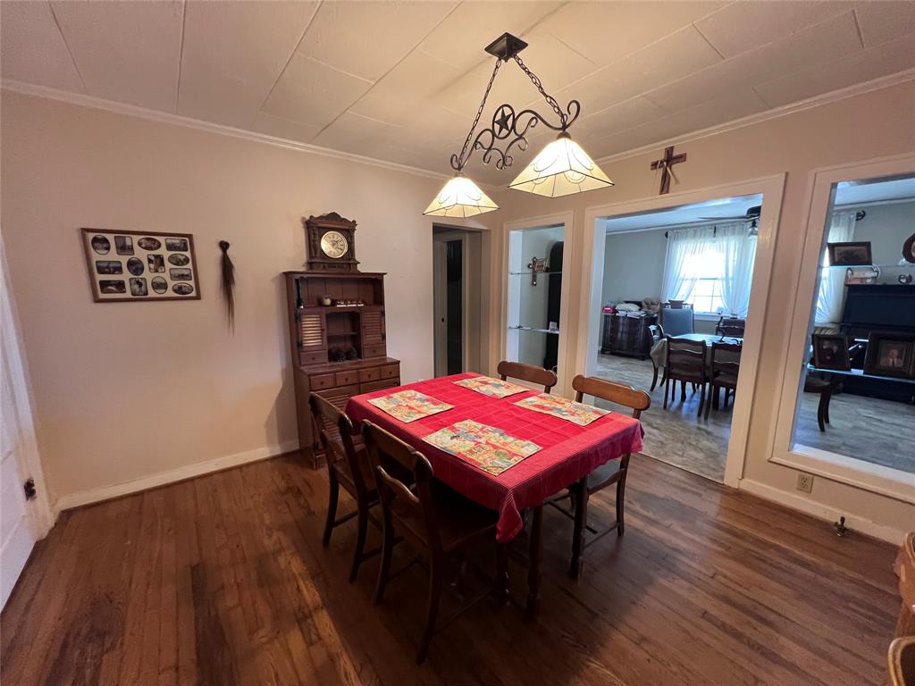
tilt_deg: -9.4
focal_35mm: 13
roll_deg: -0.3
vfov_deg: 89.9
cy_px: 343
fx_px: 344
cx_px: 458
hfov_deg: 106.2
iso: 400
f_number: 1.8
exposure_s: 1/60
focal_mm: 1.57
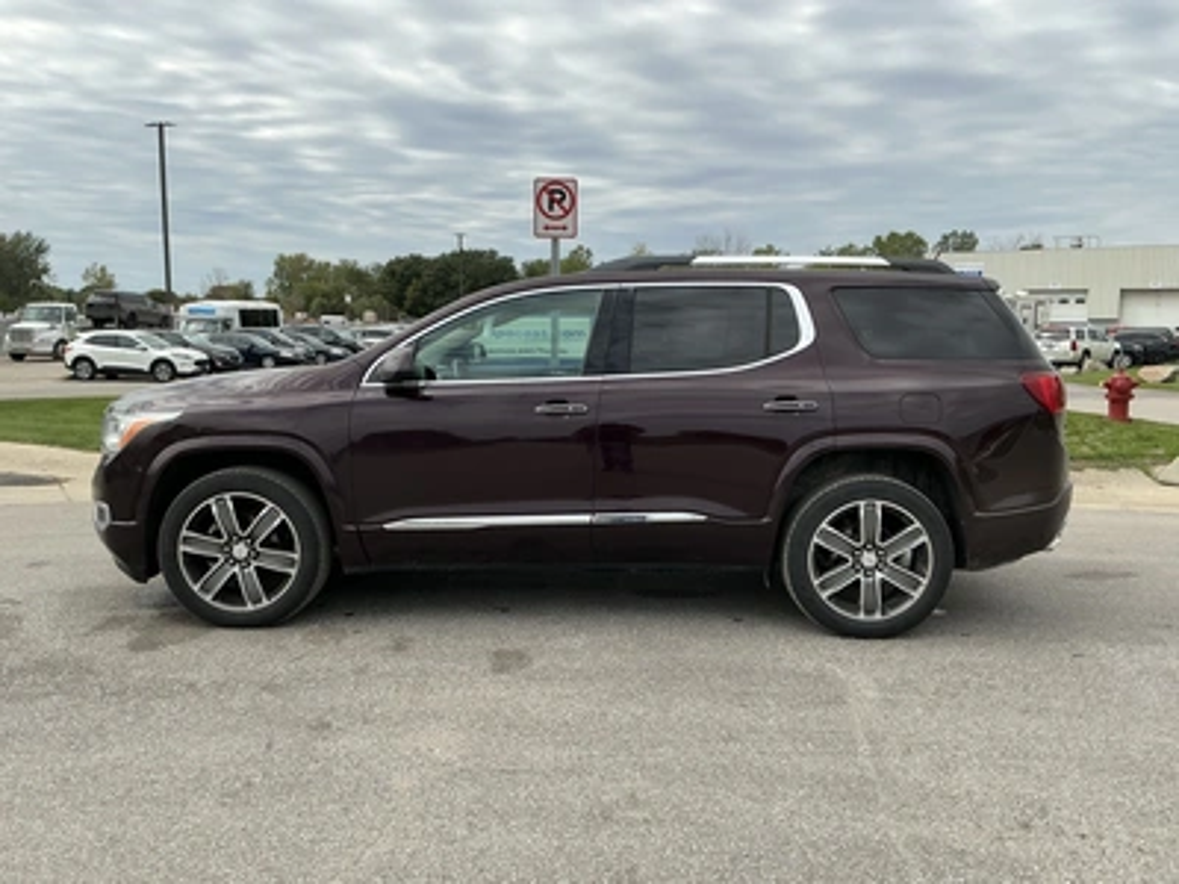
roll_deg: -0.2
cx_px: 590
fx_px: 954
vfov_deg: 49.7
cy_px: 442
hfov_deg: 63.4
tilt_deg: -5.2
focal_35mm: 28
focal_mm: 3
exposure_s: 1/1626
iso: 25
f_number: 1.8
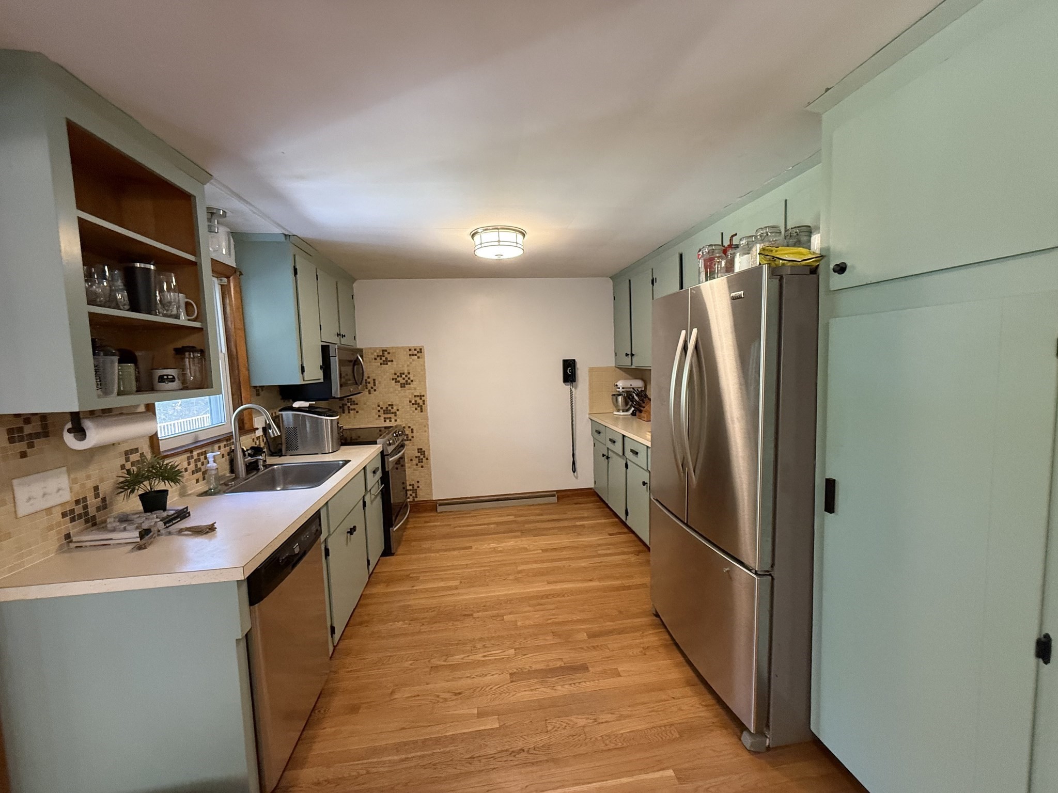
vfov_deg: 85.7
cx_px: 529
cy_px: 396
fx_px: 428
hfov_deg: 102.1
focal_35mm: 14
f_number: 2.2
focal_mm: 2.22
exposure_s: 1/60
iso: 500
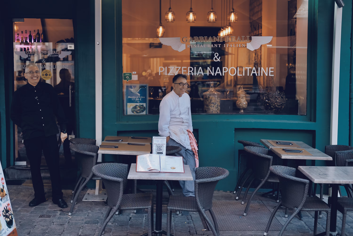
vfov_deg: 25.5
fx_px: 520
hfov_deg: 37.5
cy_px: 118
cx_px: 176
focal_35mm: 53
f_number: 2
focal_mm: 35
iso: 400
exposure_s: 1/480
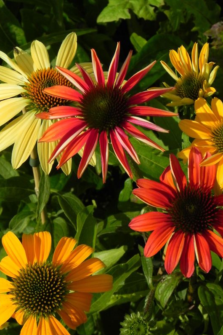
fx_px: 1254
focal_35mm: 135
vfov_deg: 15.2
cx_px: 123
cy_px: 168
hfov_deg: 10.2
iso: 160
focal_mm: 23
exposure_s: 1/1250
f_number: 6.3
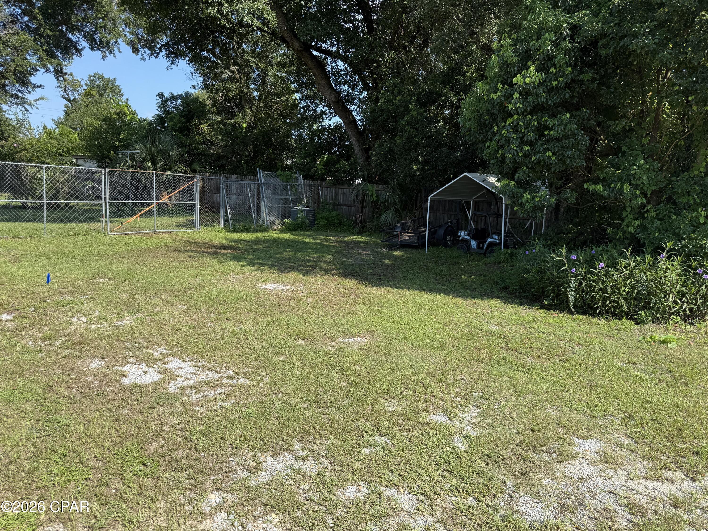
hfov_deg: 71.6
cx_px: 354
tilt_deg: -7.4
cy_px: 266
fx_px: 491
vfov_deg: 56.8
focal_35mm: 24
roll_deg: -2.4
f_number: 1.78
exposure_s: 1/2232
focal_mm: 6.76
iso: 80
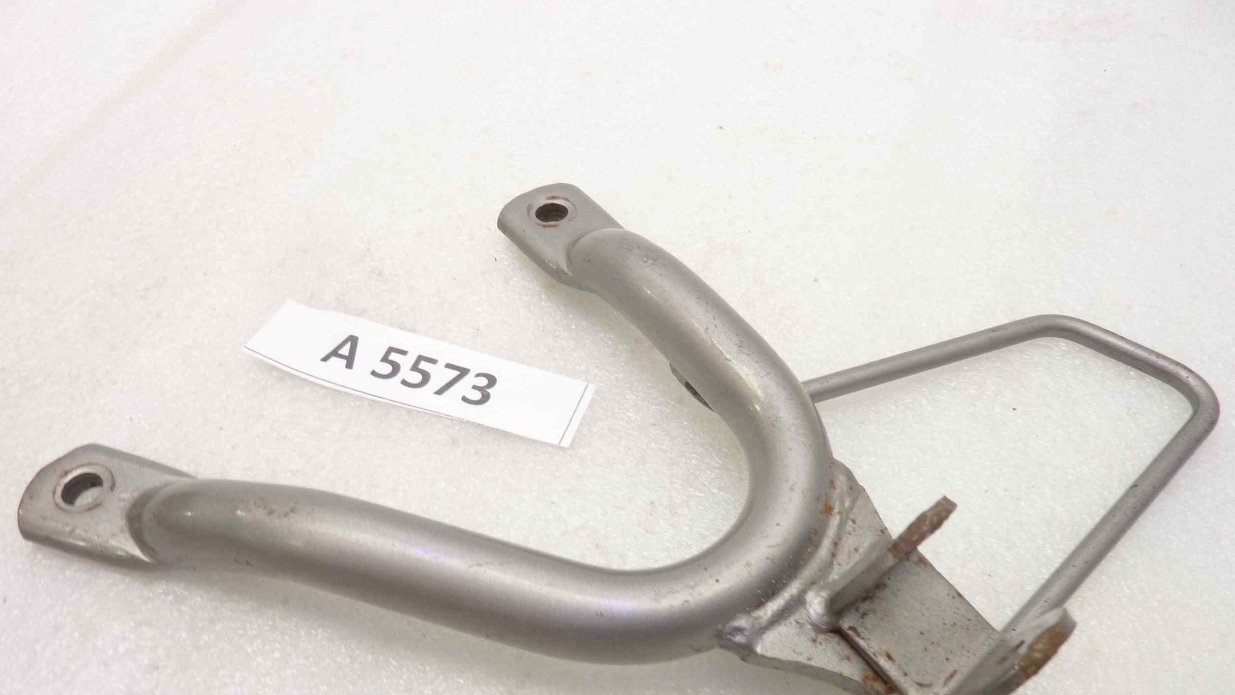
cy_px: 461
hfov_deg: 67.9
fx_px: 917
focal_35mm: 28
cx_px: 601
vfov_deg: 41.0
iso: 80
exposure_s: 1/13
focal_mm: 4.1
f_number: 3.3
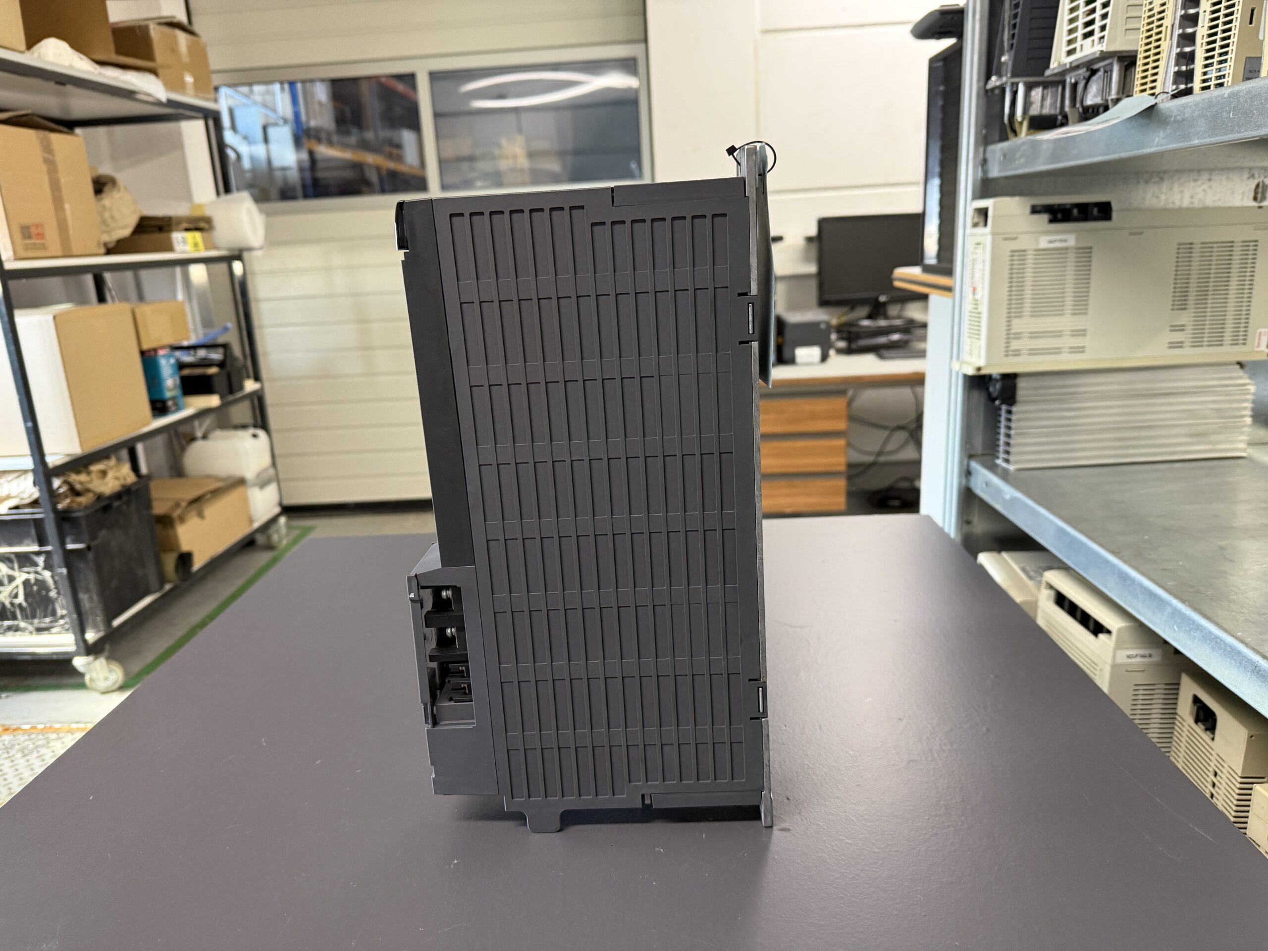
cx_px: 634
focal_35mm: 24
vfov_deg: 56.8
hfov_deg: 71.6
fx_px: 879
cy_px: 476
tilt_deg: -15.0
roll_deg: +3.5
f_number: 1.78
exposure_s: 1/50
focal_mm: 6.76
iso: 250
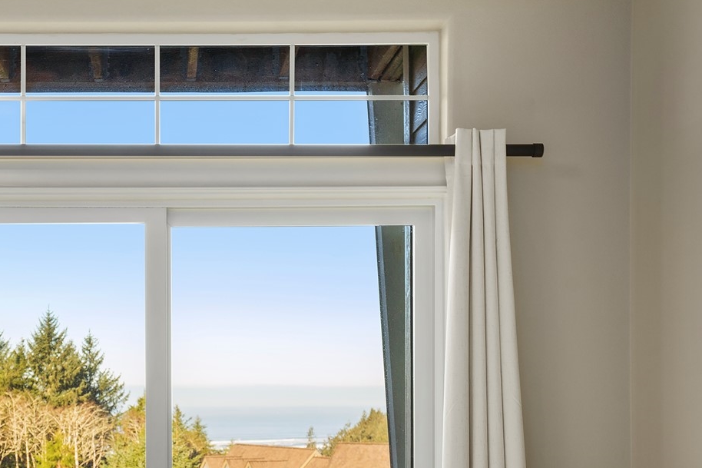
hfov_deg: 30.3
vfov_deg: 20.5
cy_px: 415
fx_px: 1267
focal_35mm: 65
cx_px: 157
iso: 320
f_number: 7.1
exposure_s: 1/15
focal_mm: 35
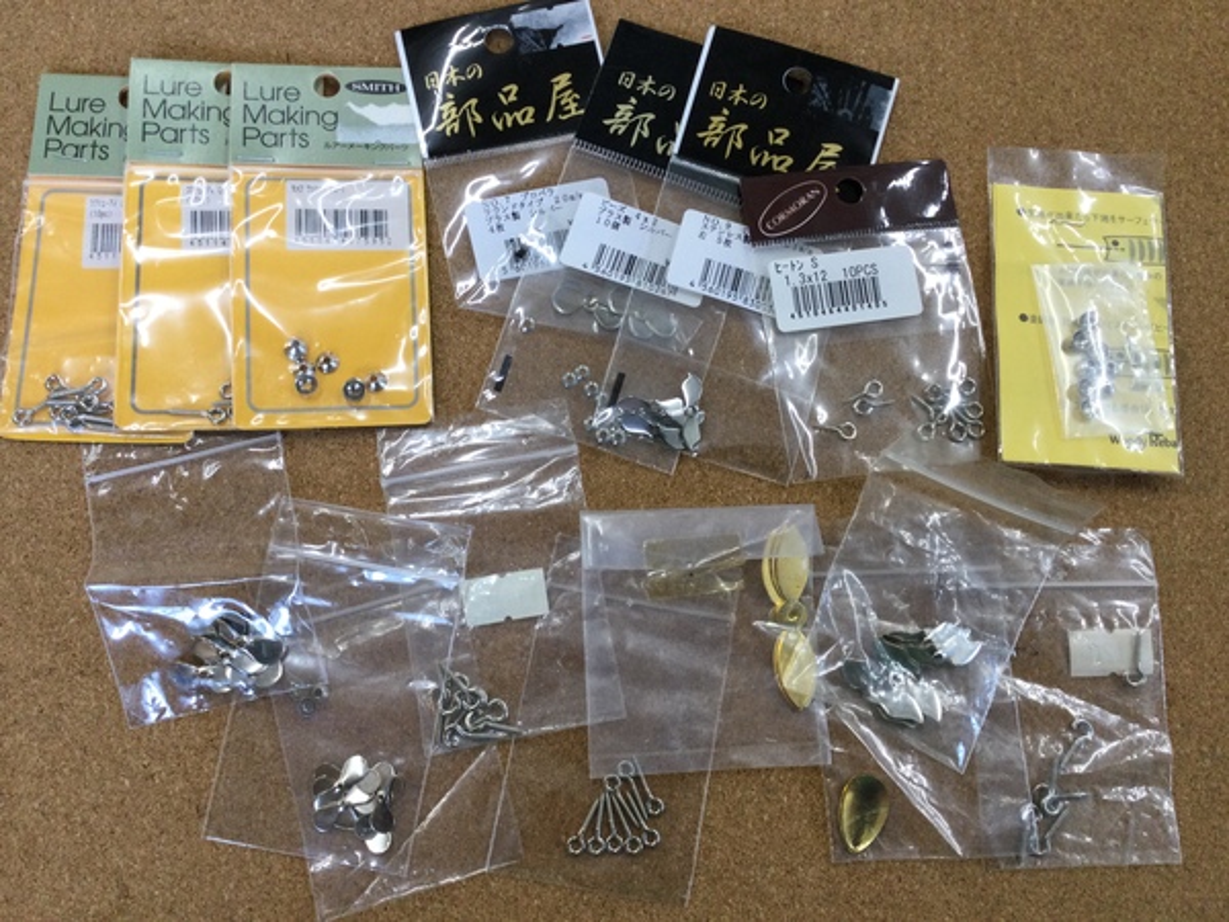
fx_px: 1101
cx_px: 614
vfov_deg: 45.4
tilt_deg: -80.1
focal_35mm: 31
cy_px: 461
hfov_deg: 58.4
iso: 25
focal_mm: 3.3
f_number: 2.4
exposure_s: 1/30
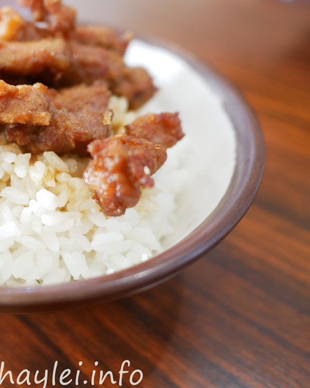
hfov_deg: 33.1
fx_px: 493
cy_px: 186
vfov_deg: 42.9
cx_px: 32
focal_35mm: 43
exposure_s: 1/60
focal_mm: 15
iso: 400
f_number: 1.7
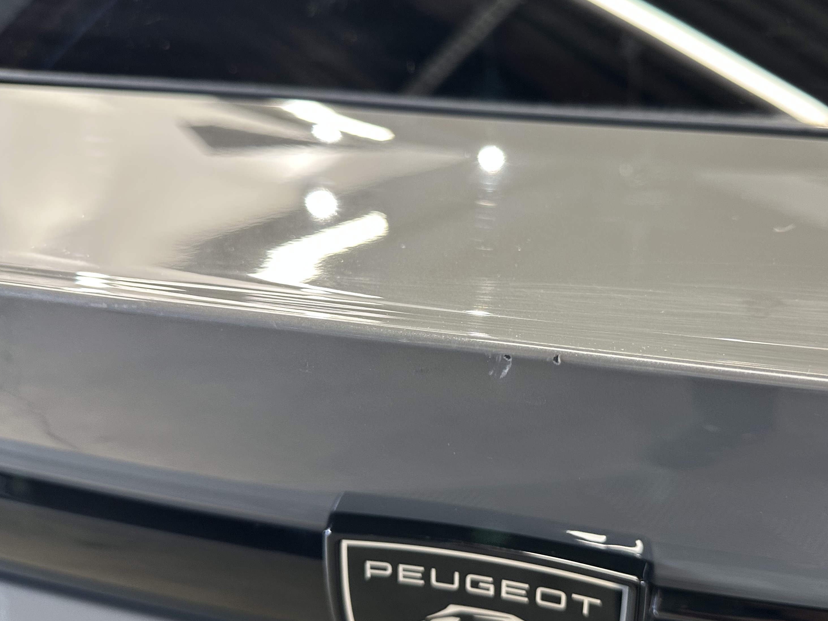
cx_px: 497
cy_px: 346
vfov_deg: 42.9
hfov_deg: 54.9
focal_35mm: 33
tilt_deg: -29.4
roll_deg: -1.3
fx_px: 789
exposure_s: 1/50
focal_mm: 6.86
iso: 125
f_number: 1.78
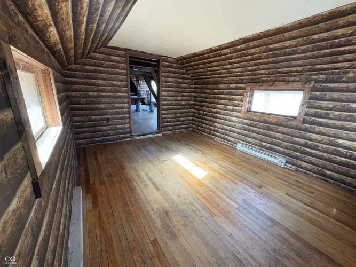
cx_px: 178
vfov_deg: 85.7
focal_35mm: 14
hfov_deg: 102.1
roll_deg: -2.3
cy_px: 134
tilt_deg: -15.9
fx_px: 144
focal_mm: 2.22
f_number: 2.2
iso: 500
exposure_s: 1/60
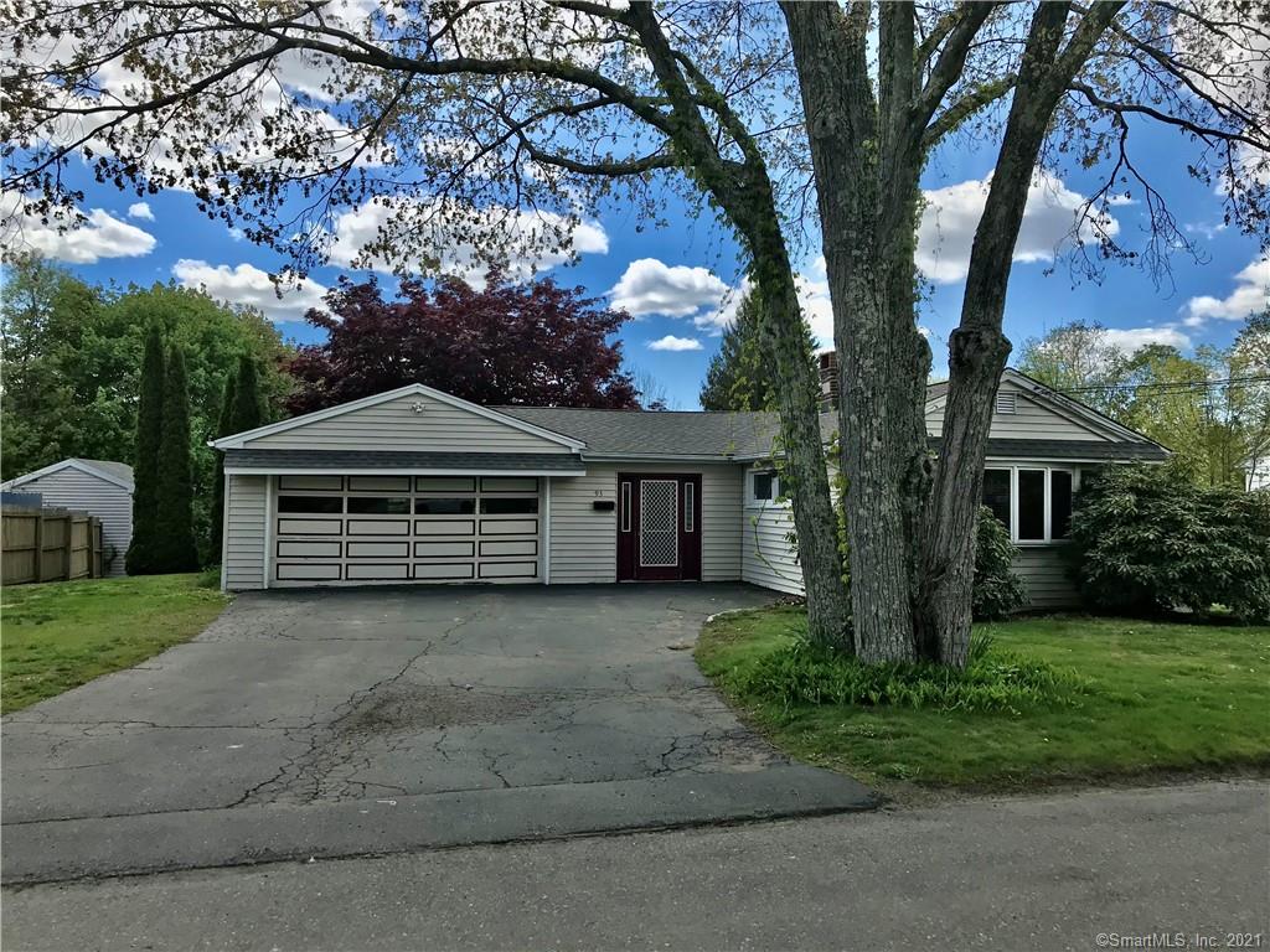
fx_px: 1027
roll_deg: +0.5
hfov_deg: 63.4
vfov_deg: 49.7
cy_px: 476
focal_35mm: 28
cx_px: 635
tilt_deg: +1.0
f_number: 1.8
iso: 20
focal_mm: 3.99
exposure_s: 1/1842
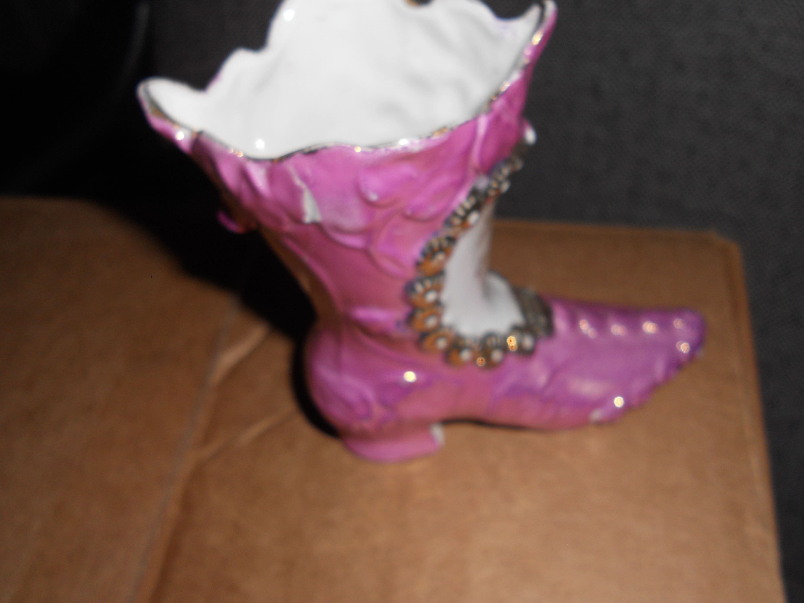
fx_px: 813
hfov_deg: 52.6
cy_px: 299
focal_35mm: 35
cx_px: 423
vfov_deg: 40.7
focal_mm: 5.8
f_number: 8.8
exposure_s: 1/25
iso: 80
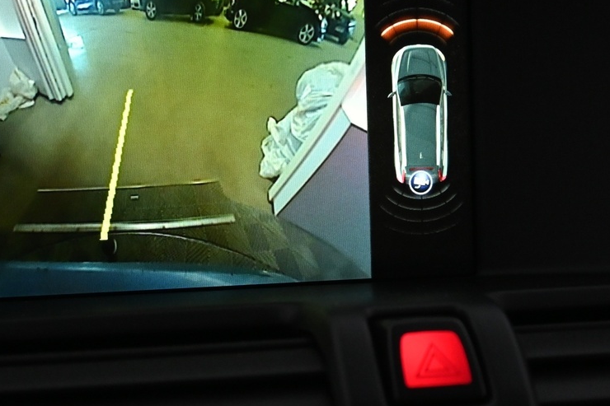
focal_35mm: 82
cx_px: 214
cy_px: 157
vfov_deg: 16.6
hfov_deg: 24.6
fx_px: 1391
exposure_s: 1/40
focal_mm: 25
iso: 1600
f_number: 4.2
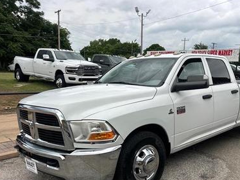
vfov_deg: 40.4
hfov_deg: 51.9
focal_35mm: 35
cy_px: 116
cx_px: 154
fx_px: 243
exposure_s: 1/887
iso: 50
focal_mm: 5.7
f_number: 1.5
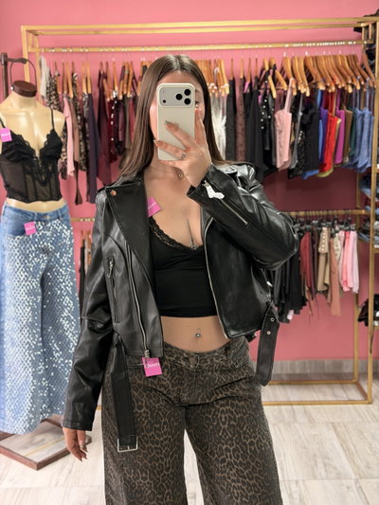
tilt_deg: -12.0
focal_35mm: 48
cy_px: 252
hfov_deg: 30.3
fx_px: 700
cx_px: 190
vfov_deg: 39.6
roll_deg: +1.2
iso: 125
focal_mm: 6.76
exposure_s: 1/60
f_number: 1.78
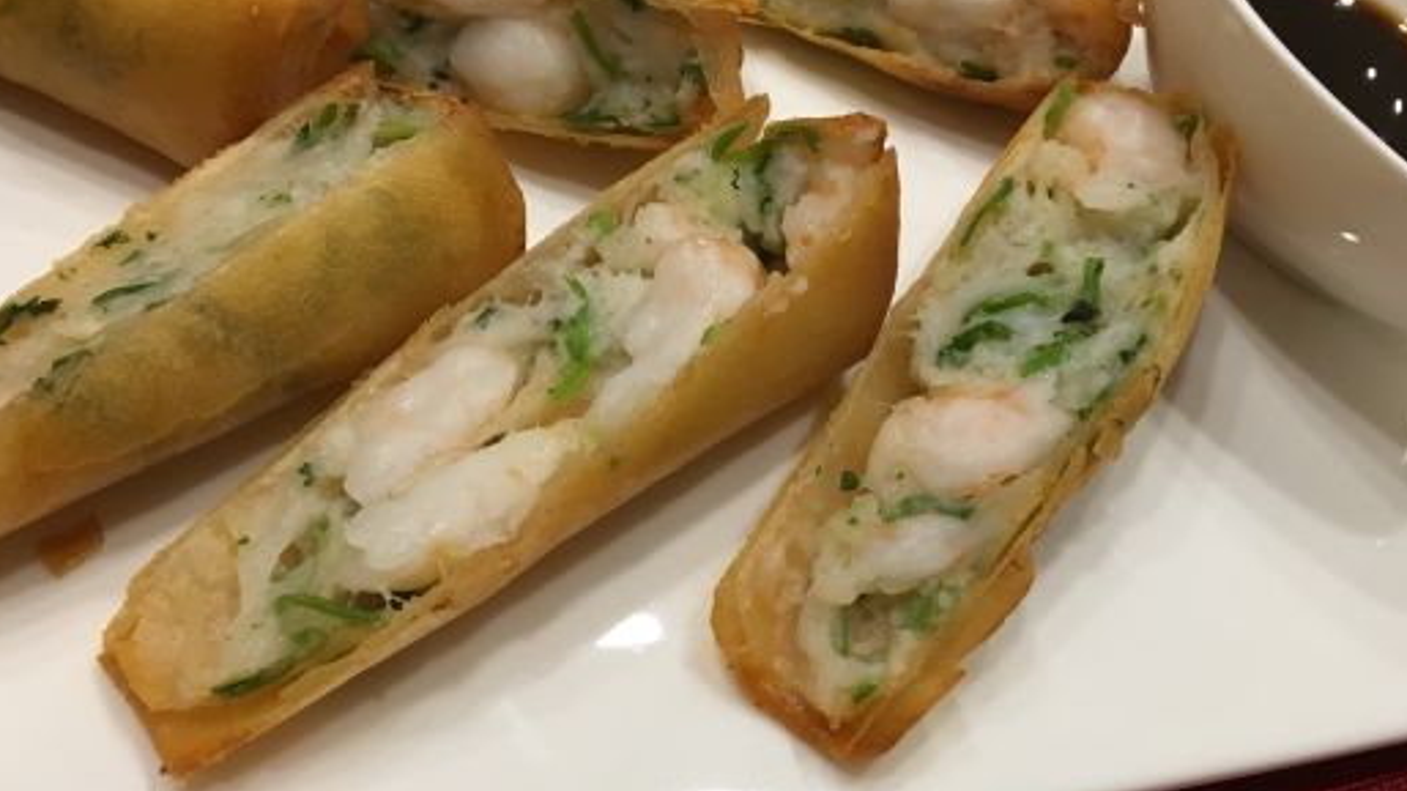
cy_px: 396
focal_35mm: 43
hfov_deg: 47.3
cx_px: 758
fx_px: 1604
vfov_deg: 27.7
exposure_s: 1/33
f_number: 2.2
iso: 100
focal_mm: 4.15
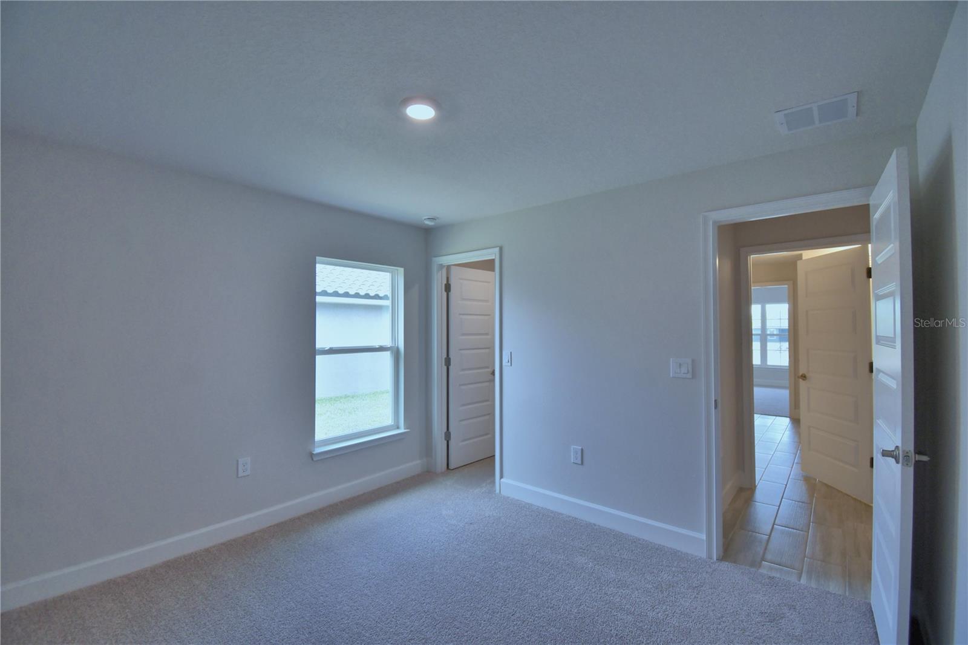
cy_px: 322
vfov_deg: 77.3
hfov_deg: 100.4
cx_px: 484
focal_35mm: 15
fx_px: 403
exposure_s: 1/125
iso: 400
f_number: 4.5
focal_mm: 10
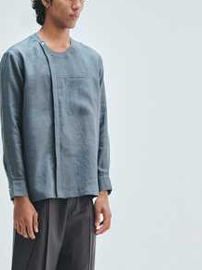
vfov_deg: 19.4
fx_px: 787
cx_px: 58
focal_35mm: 101
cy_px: 189
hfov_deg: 14.6
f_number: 8
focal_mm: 58
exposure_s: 1/125
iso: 400
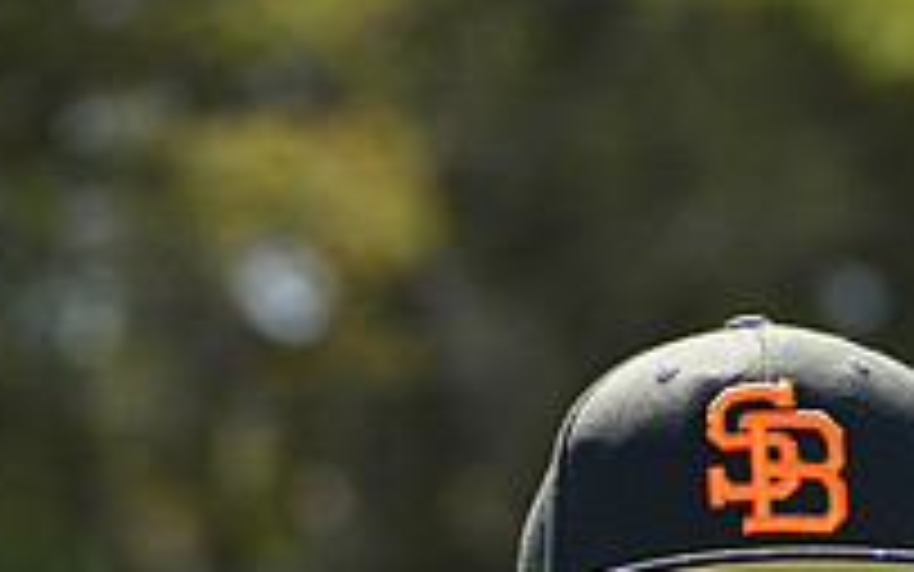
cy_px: 1266
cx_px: 732
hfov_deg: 4.3
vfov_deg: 2.6
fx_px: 12309
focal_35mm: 494
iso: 200
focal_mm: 170
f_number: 8
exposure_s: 1/250
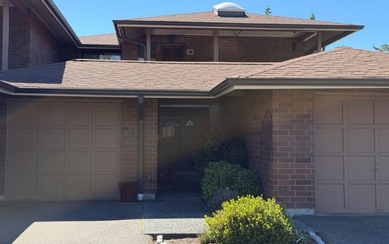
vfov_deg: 24.9
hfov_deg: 38.9
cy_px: 111
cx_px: 193
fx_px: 551
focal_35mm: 52
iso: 80
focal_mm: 6.76
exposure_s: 1/1642
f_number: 1.78
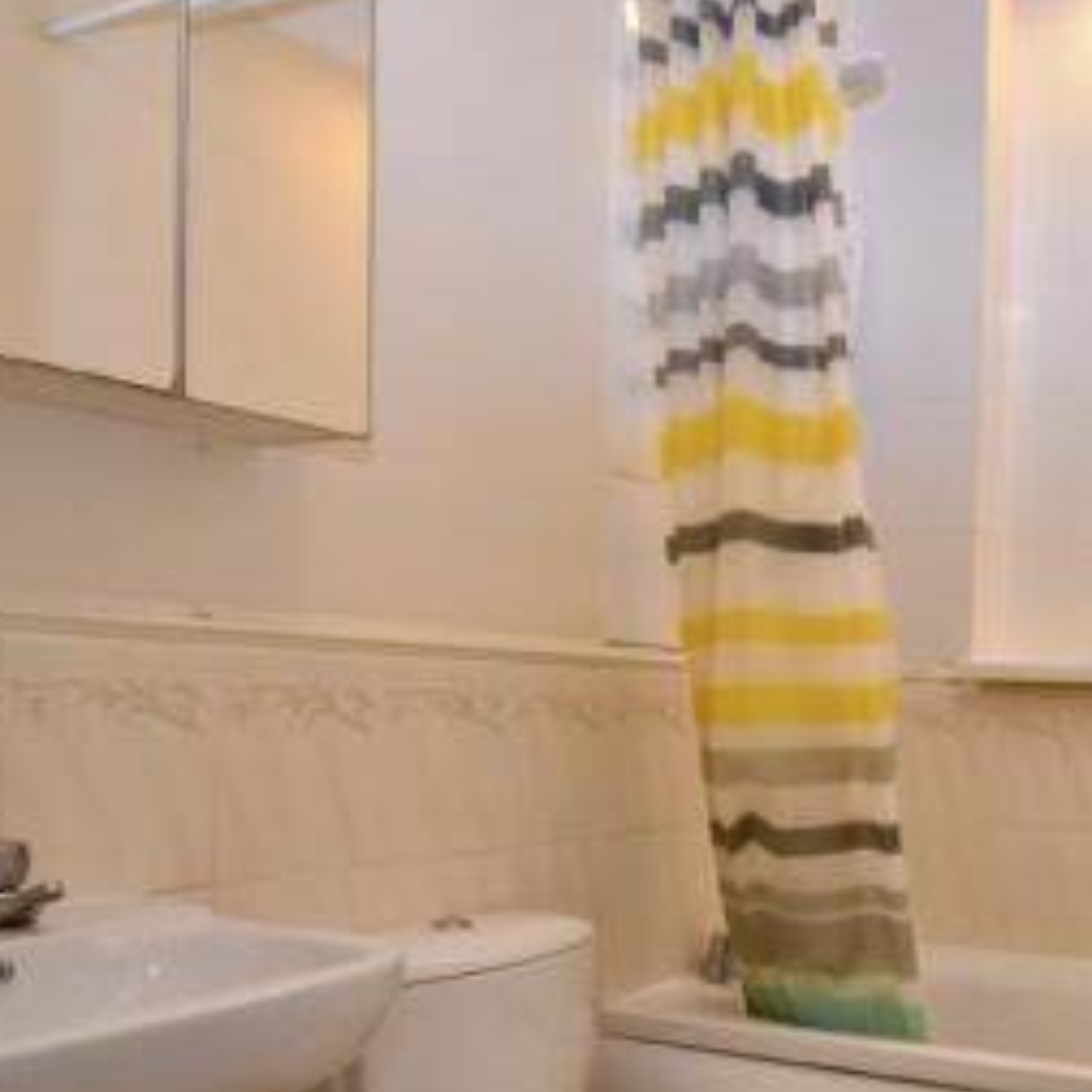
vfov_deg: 48.6
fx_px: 1178
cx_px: 1004
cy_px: 753
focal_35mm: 33
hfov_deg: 44.7
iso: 1000
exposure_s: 1/60
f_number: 4.5
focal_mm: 10
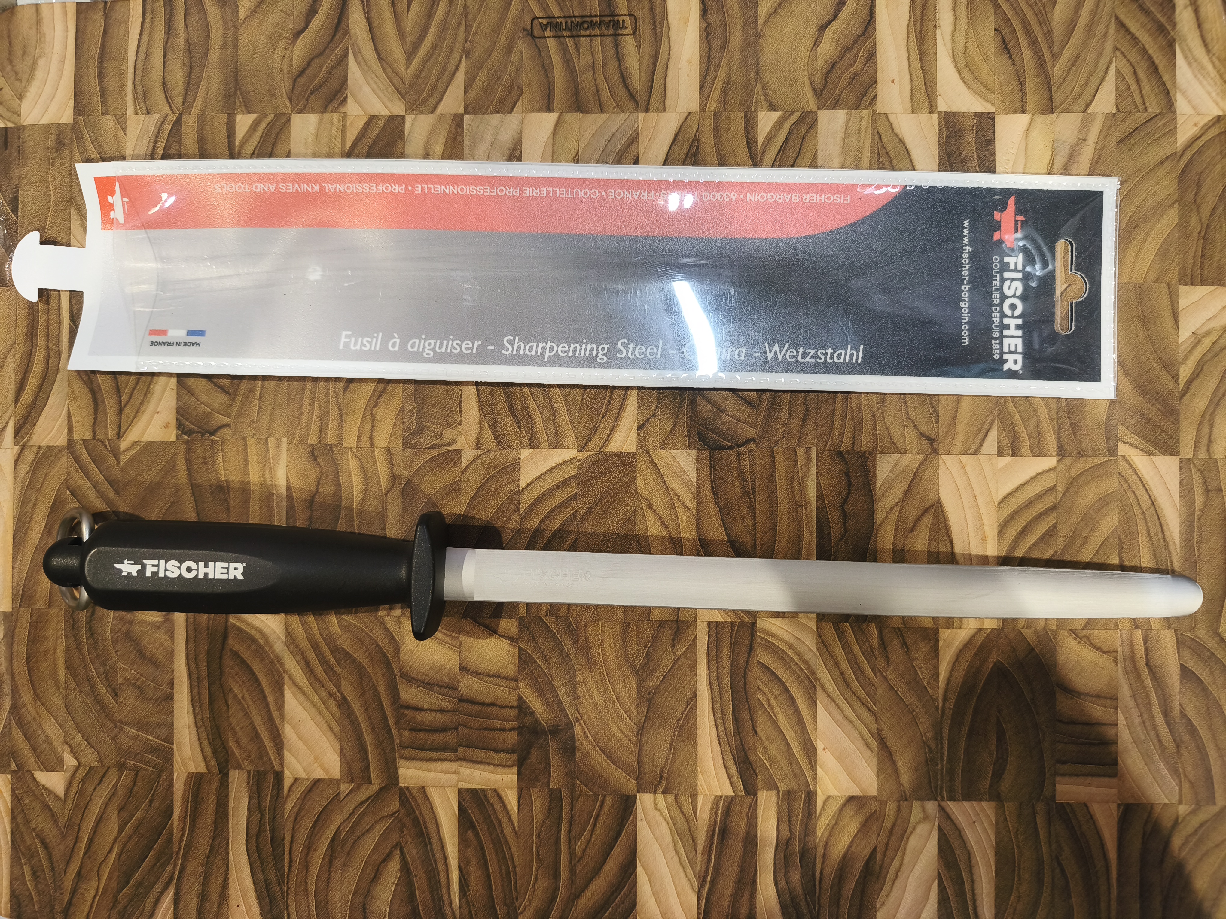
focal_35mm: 23
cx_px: 613
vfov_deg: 58.9
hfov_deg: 73.9
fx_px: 815
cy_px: 460
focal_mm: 6.18
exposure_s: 1/50
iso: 500
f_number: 1.65
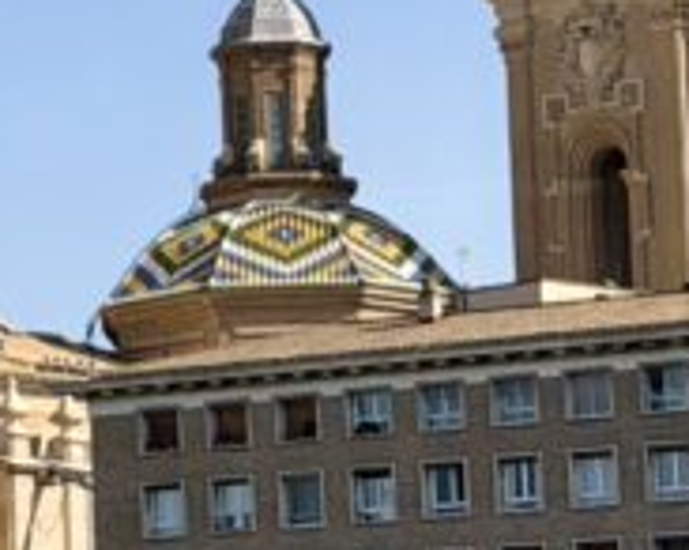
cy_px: -72
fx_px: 5337
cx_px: -730
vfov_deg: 5.9
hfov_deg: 7.1
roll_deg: +1.4
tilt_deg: +11.8
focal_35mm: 262
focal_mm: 6.76
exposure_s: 1/5587
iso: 64
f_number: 1.78
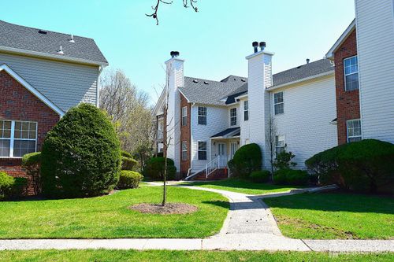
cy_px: 131
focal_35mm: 33
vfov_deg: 39.9
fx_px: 361
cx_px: 197
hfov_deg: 57.2
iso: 400
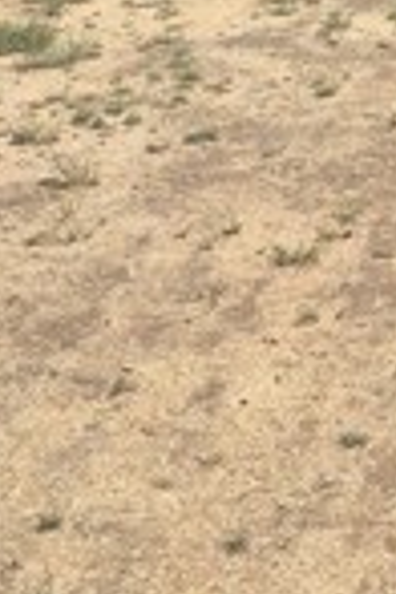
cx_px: 513
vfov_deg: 19.2
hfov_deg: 12.7
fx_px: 1716
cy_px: 16
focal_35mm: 104
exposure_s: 1/2240
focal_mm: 5.4
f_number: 1.8
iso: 25
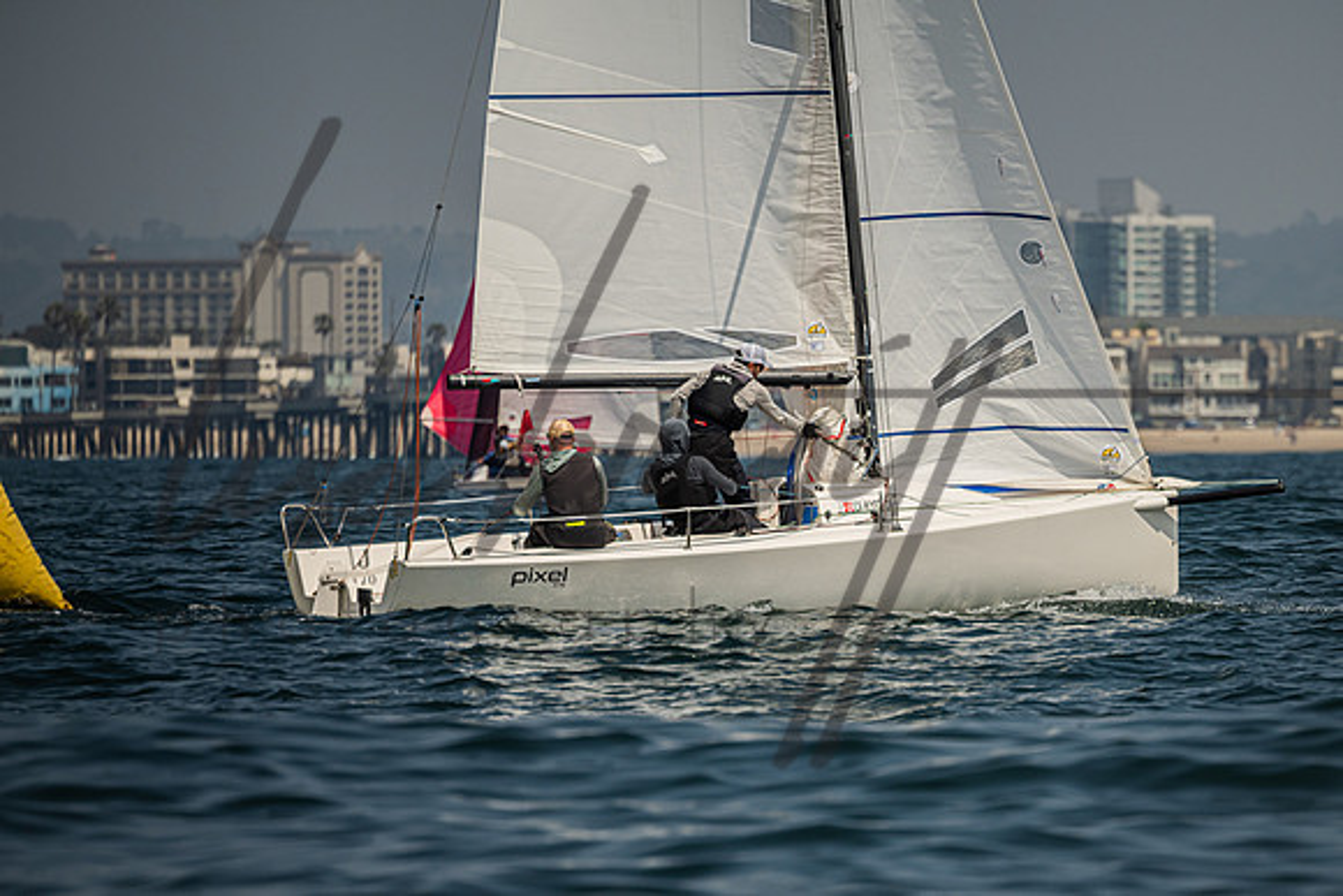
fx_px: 18914
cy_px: 547
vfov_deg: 2.7
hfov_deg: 4.1
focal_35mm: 507
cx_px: 843
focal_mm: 400
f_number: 5.6
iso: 280
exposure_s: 1/4000
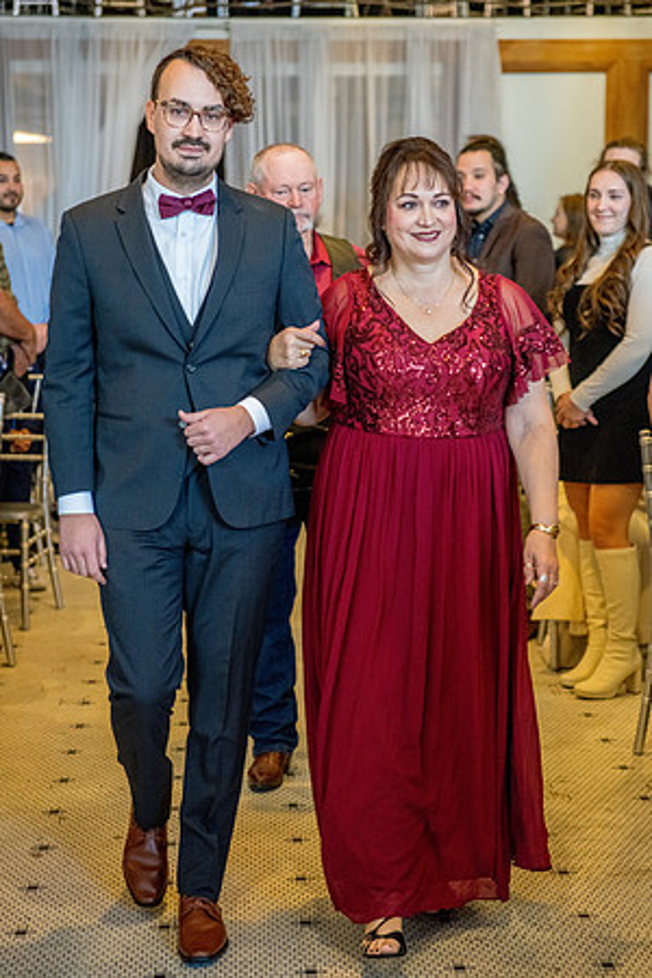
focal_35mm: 70
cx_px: 326
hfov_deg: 19.5
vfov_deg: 28.8
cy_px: 489
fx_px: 1902
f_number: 2.8
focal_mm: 70
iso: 5000
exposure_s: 1/200
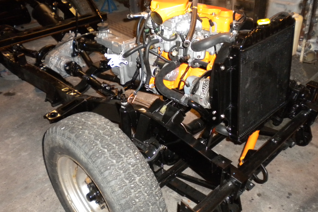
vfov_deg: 35.9
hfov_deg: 51.9
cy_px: 100
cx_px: 158
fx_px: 327
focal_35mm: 37
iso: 400
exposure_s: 1/30
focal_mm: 6.3
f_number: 3.1
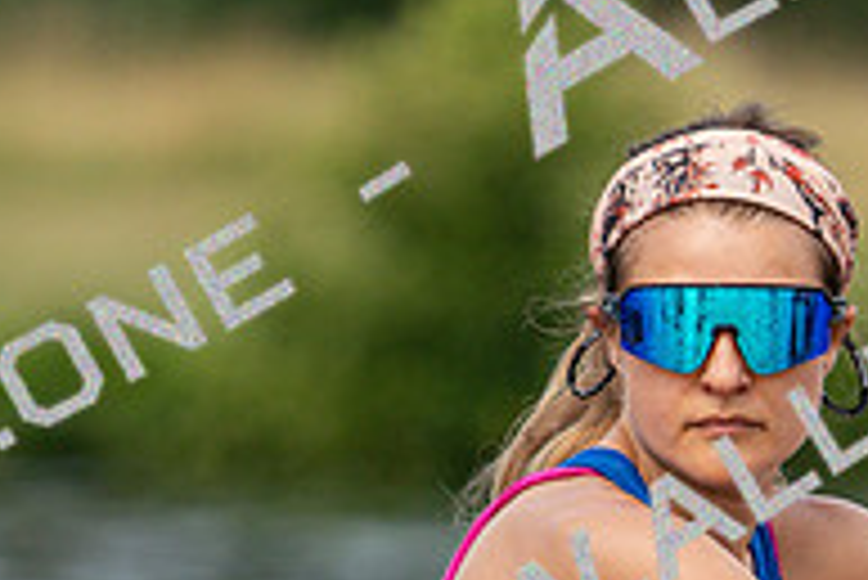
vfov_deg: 1.1
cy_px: 816
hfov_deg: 1.7
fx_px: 29557
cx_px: 765
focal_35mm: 1225
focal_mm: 407
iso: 500
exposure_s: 1/1600
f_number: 6.3
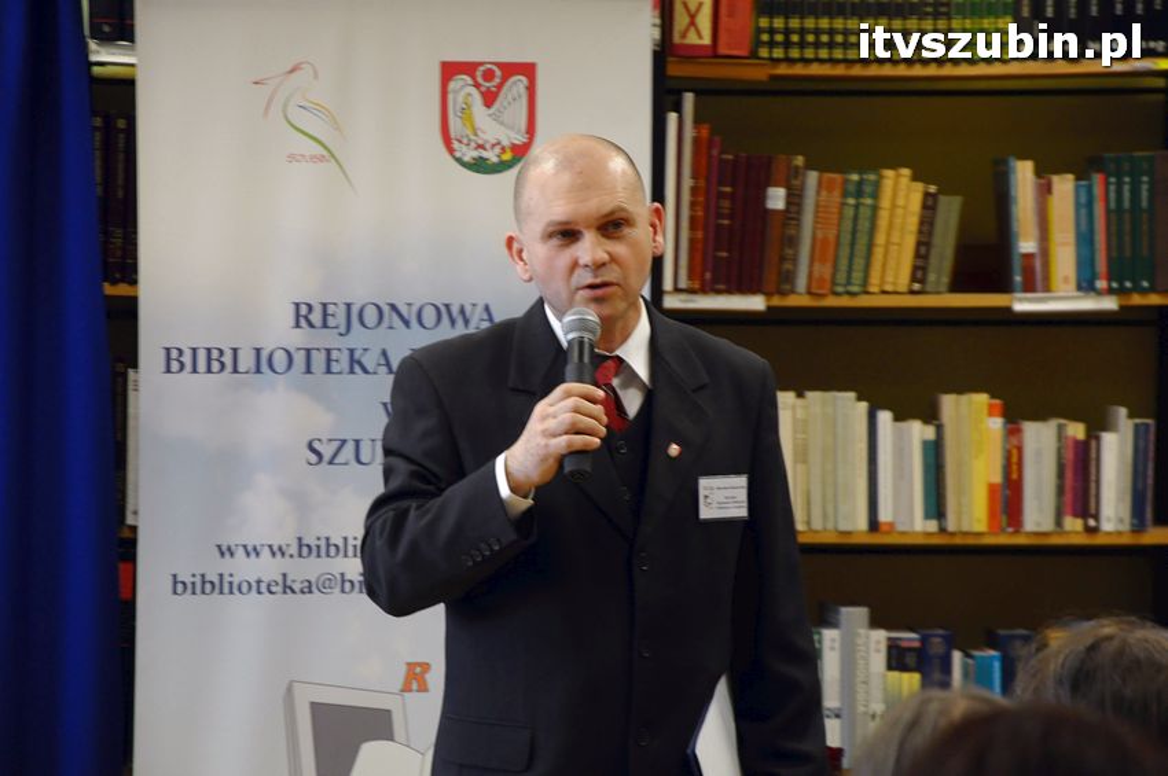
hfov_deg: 13.1
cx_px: 584
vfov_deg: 8.7
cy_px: 388
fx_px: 5105
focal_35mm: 158
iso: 1600
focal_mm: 105
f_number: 5.6
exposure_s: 1/80
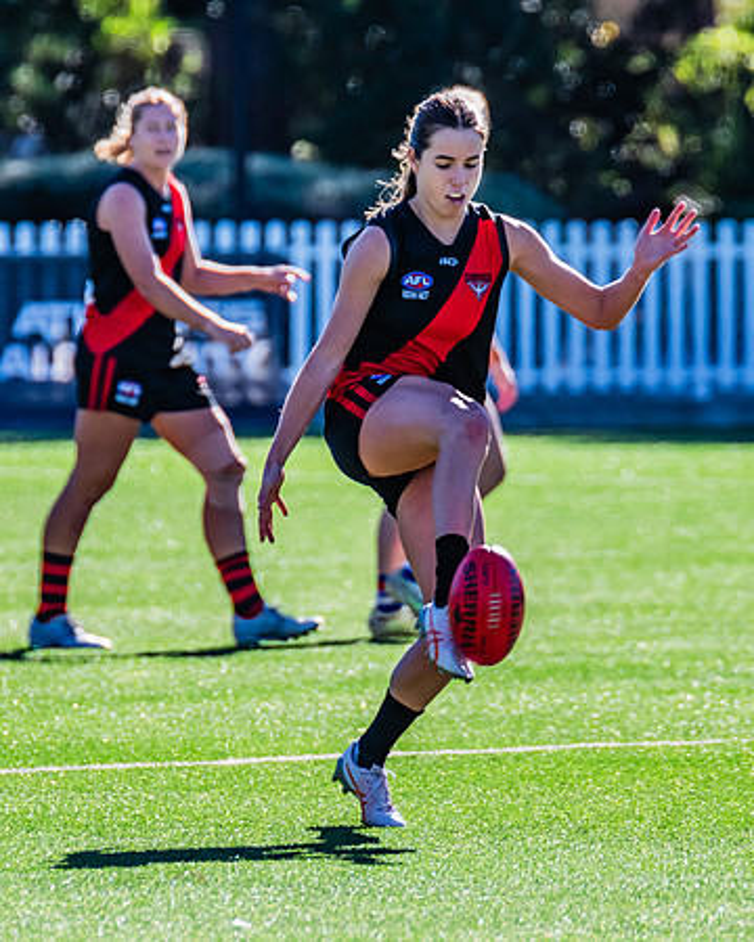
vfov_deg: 2.3
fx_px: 23721
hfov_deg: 1.8
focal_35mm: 850
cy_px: 483
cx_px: 501
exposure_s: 1/1250
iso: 800
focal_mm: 550
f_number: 9
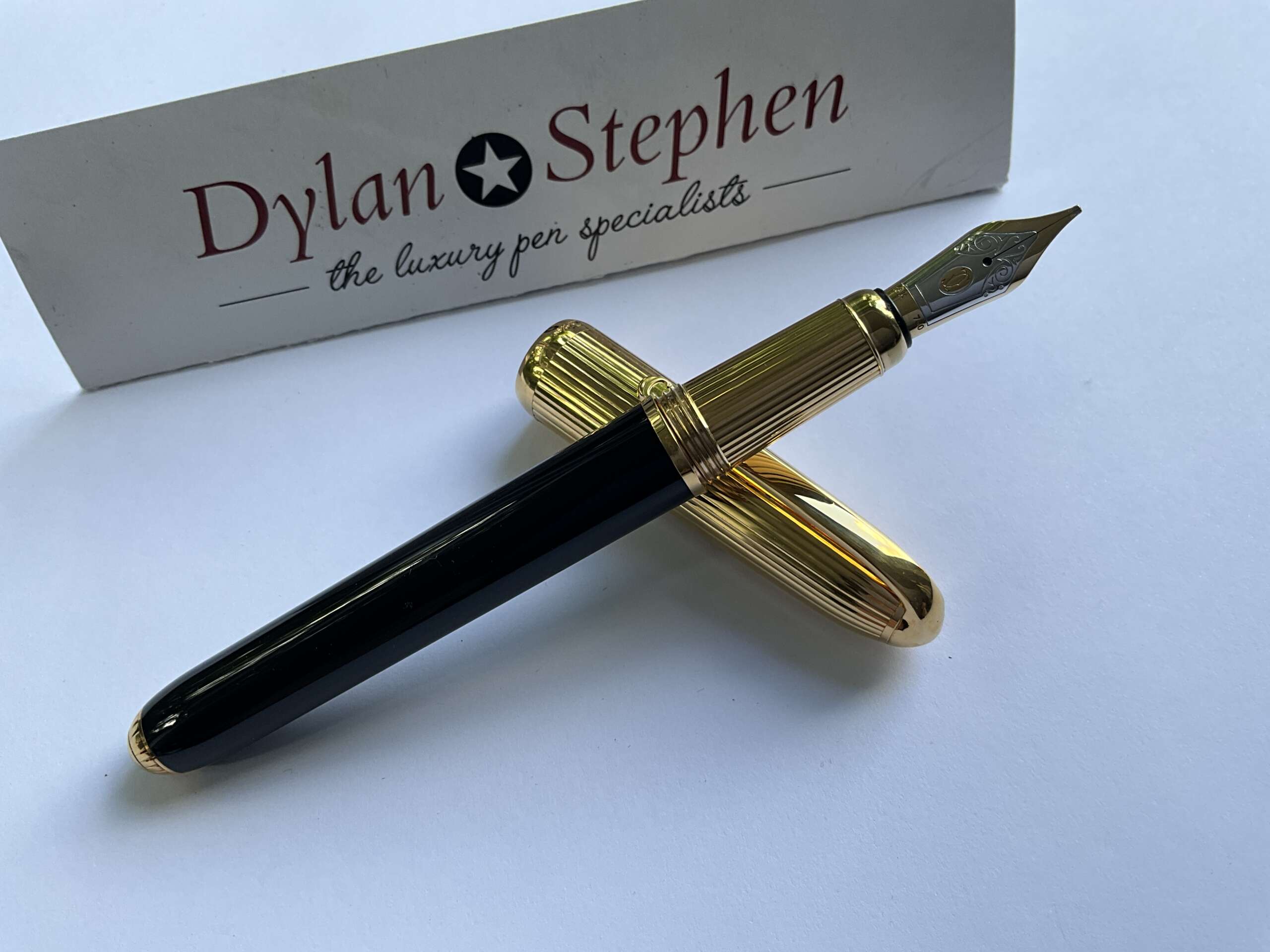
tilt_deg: -60.2
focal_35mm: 29
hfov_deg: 61.7
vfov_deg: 48.2
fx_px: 1064
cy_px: 476
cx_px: 635
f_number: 1.8
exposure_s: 1/122
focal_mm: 3
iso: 25
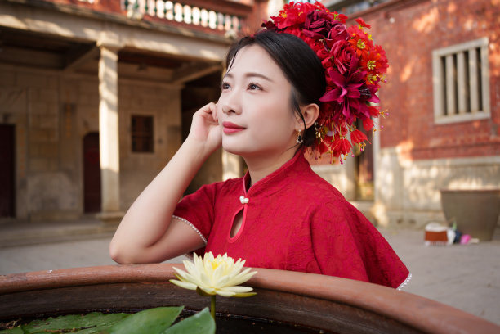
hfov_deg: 54.4
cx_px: 250
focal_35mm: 35
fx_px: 486
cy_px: 167
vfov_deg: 37.9
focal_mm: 35
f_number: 4
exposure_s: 1/160
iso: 100
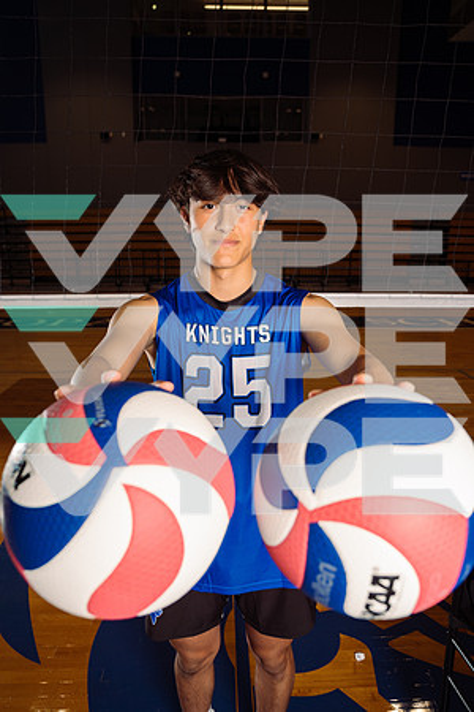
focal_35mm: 24
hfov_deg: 53.1
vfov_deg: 73.7
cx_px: 237
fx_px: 474
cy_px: 356
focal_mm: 24
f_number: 4.5
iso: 200
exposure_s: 1/200
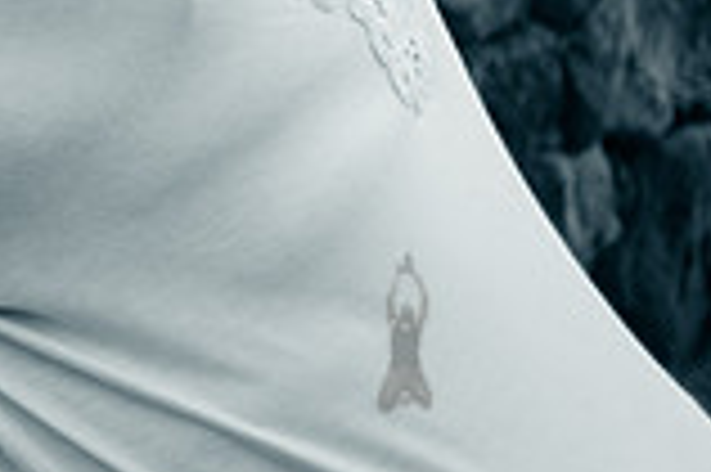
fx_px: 2742
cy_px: -321
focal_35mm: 139
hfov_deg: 13.6
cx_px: -468
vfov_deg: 9.5
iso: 200
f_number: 2.5
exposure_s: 1/1250
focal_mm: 35
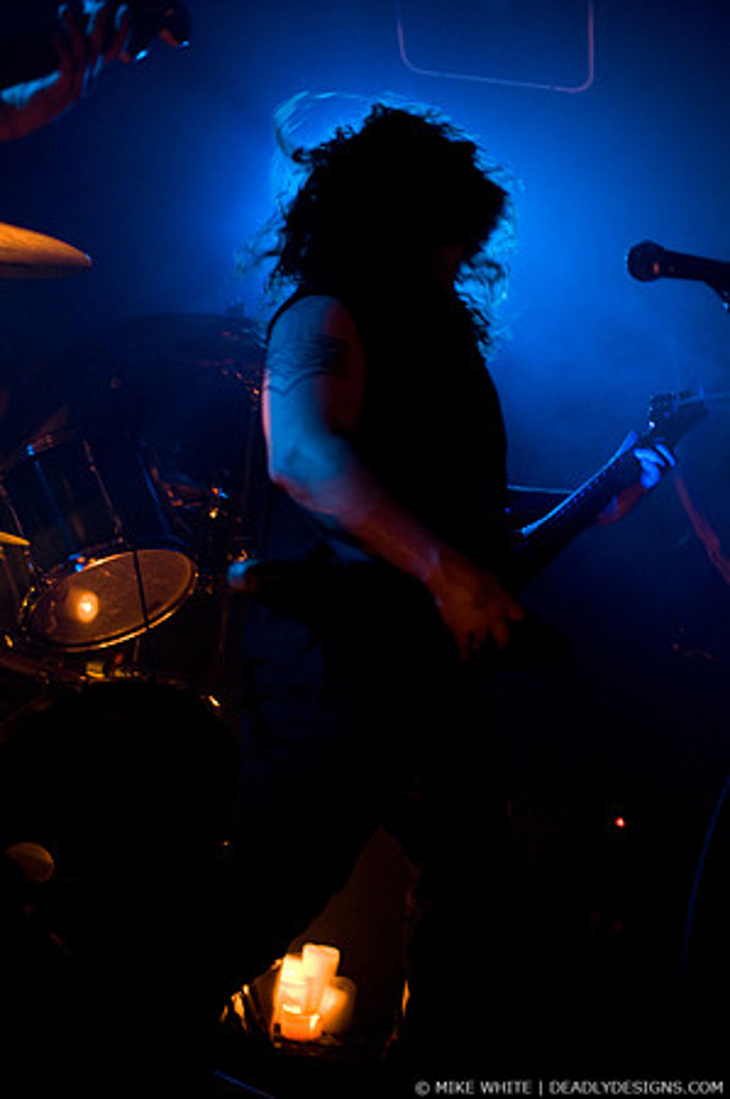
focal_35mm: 45
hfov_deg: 29.8
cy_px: 550
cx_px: 365
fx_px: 1372
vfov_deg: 43.6
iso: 1000
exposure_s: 1/80
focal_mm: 30
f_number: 1.4
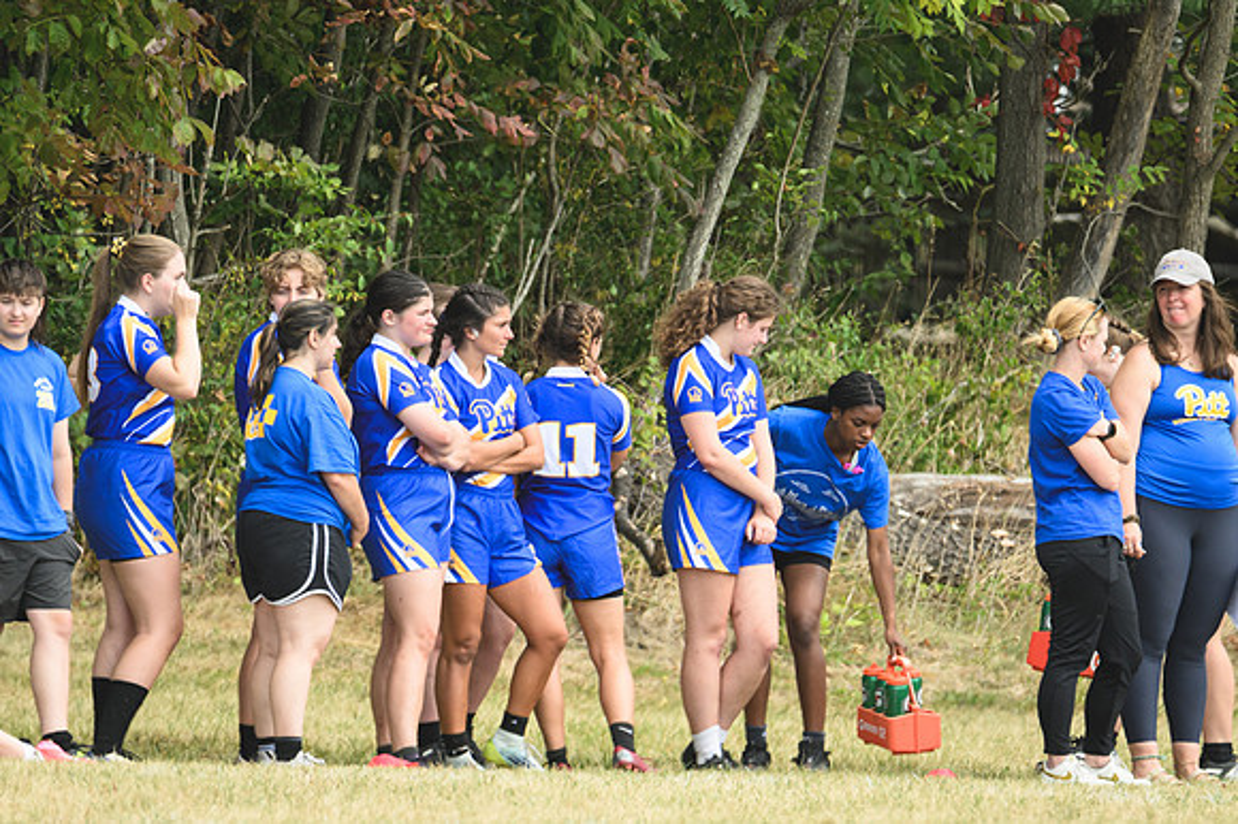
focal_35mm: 900
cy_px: 412
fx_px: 30931
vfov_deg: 1.5
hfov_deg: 2.3
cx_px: 619
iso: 560
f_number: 6.3
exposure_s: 1/1000
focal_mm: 600
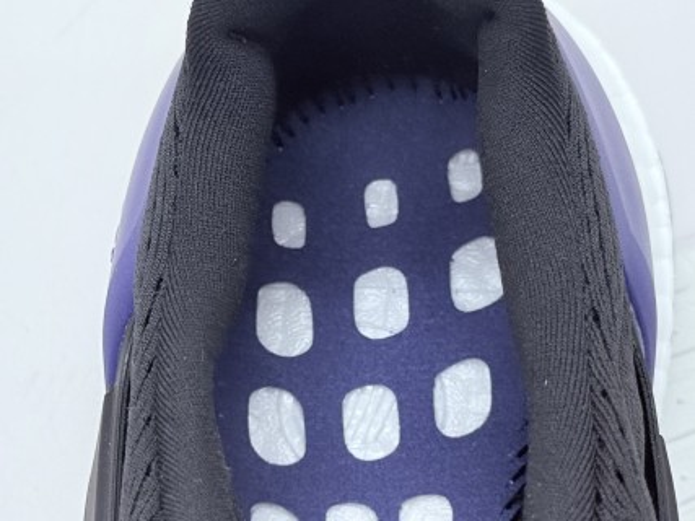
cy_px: 260
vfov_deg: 30.3
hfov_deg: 39.7
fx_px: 963
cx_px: 348
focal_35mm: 48
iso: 80
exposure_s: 1/663
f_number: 1.78
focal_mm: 6.76
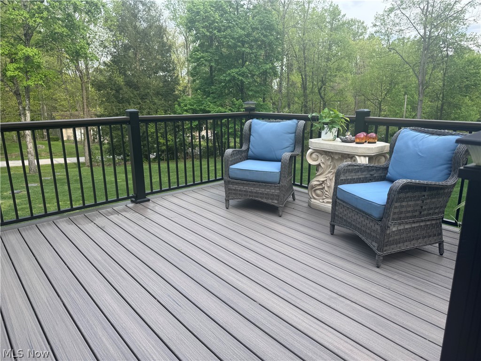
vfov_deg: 56.8
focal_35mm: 24
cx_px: 240
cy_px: 180
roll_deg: +0.8
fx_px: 333
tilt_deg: -15.0
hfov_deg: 71.6
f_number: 1.78
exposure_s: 1/707
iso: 80
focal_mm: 6.76
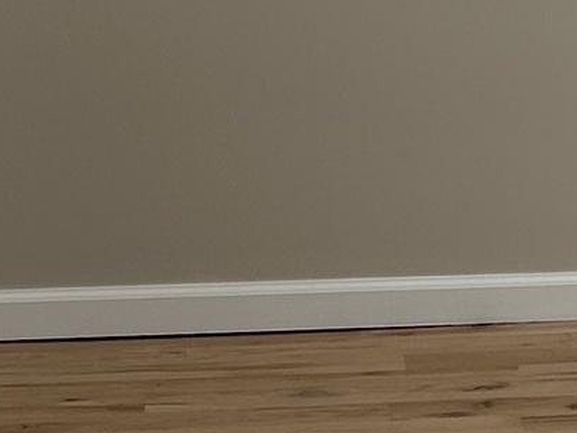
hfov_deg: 9.9
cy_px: 67
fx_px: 3234
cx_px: 877
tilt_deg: -8.3
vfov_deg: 7.6
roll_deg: -0.8
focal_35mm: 194
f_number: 1.5
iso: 50
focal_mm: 5.7
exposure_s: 1/120
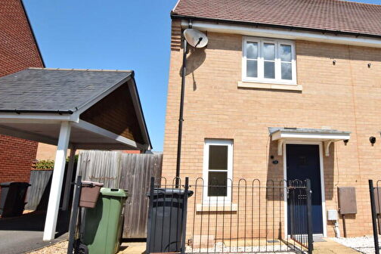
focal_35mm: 25
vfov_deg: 51.2
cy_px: 116
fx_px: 265
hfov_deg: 69.9
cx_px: 246
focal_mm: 12
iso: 400
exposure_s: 1/80
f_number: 22
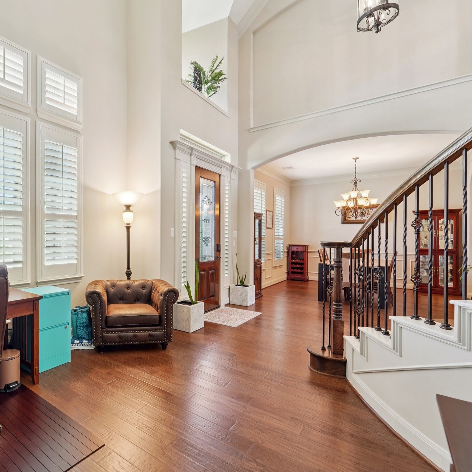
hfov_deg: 76.8
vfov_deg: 80.7
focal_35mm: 18
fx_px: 278
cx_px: 139
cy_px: 238
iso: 500
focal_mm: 14
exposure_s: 1/20
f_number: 8
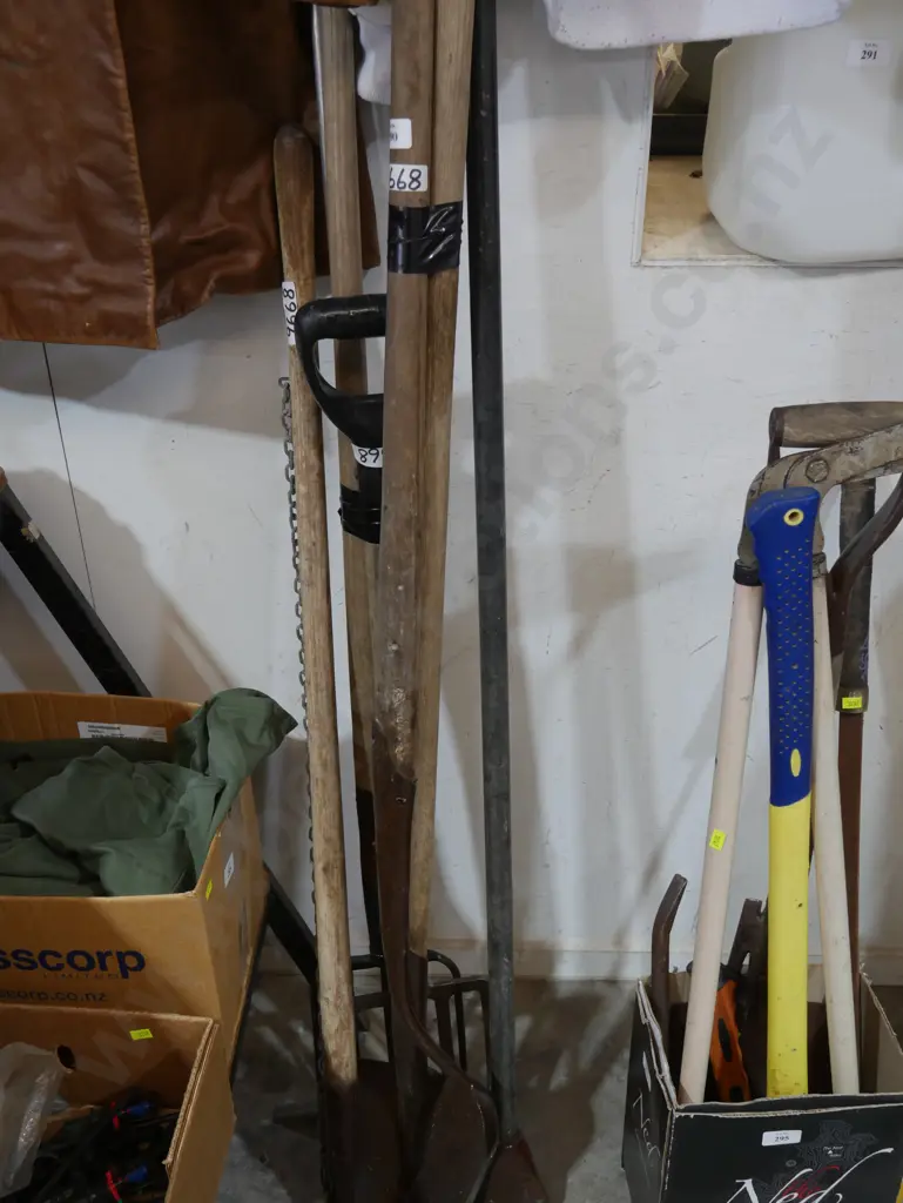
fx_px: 1321
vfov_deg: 49.0
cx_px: 452
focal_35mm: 38
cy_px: 602
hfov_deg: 37.8
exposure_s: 1/60
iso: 640
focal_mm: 19
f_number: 4.1
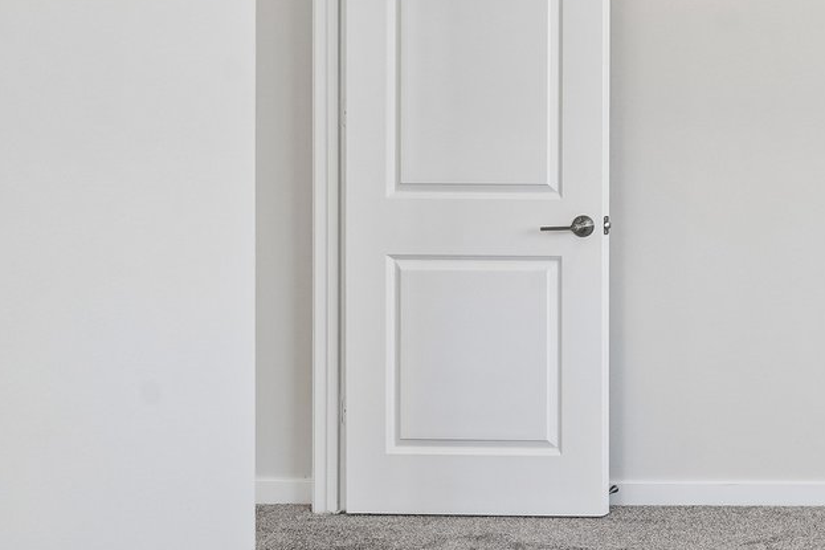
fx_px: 1054
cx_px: 1216
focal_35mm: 46
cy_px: 100
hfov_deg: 28.7
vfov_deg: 28.5
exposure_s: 1/30
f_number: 9
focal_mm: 14
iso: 400
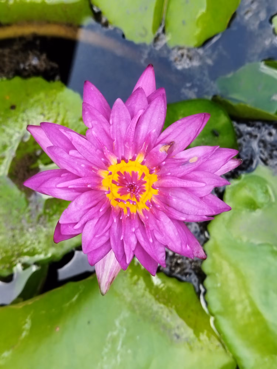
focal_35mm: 27
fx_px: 288
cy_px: 184
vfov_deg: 65.3
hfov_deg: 51.4
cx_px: 138
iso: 100
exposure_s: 1/268
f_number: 1.79
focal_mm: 4.71
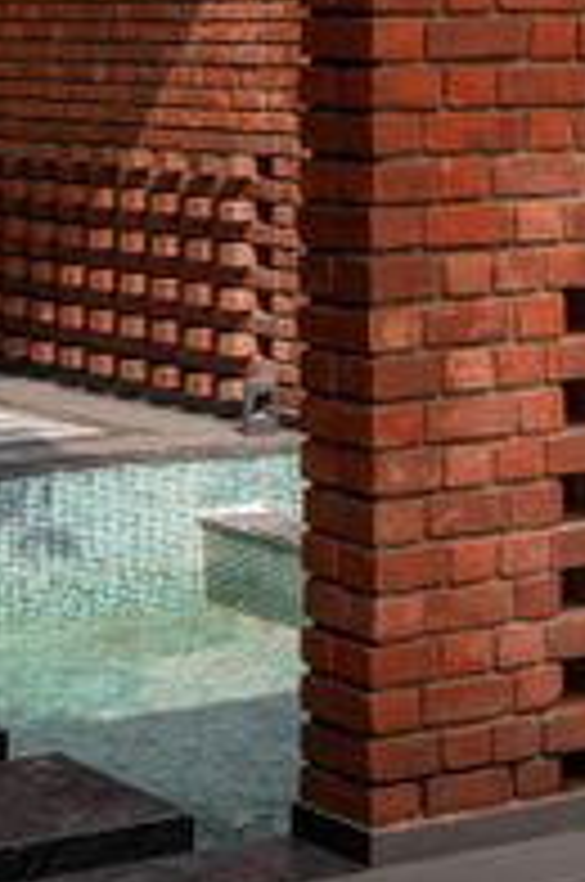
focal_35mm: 110
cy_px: 76
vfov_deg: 18.3
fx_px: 2691
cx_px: 241
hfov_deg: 12.4
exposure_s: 1/50
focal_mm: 50
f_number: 16
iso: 100
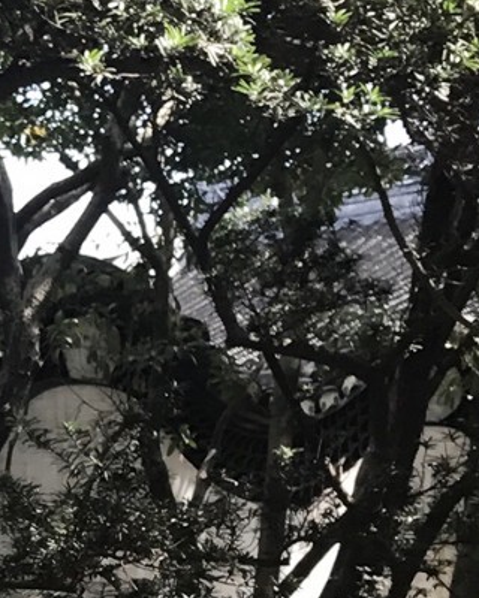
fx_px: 2481
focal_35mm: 140
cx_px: -323
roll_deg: -3.2
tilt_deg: +6.7
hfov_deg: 10.5
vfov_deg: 13.6
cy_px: 565
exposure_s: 1/209
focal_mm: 3.99
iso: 20
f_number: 1.8
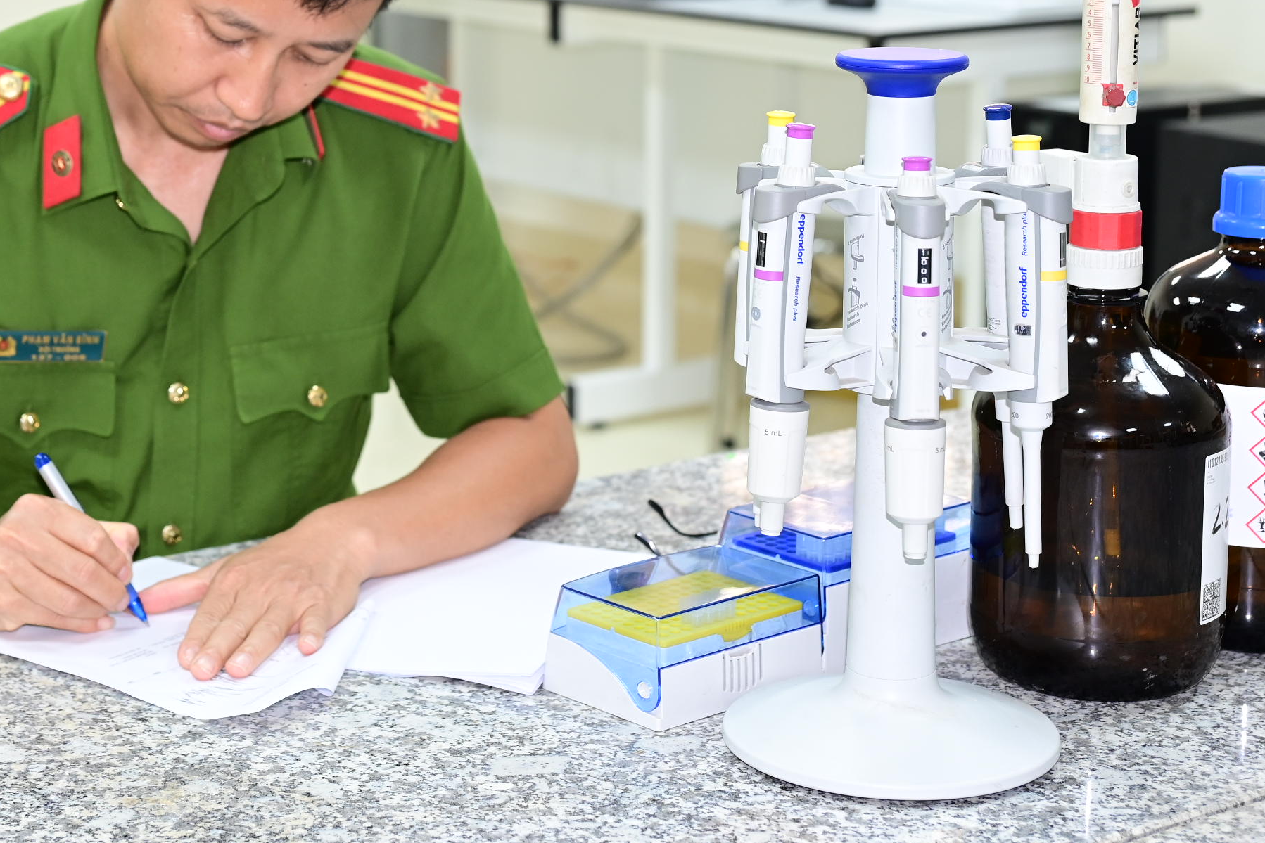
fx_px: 2600
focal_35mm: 74
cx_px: 398
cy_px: 144
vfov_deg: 18.2
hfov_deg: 27.1
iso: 1000
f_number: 4
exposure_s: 1/125
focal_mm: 44
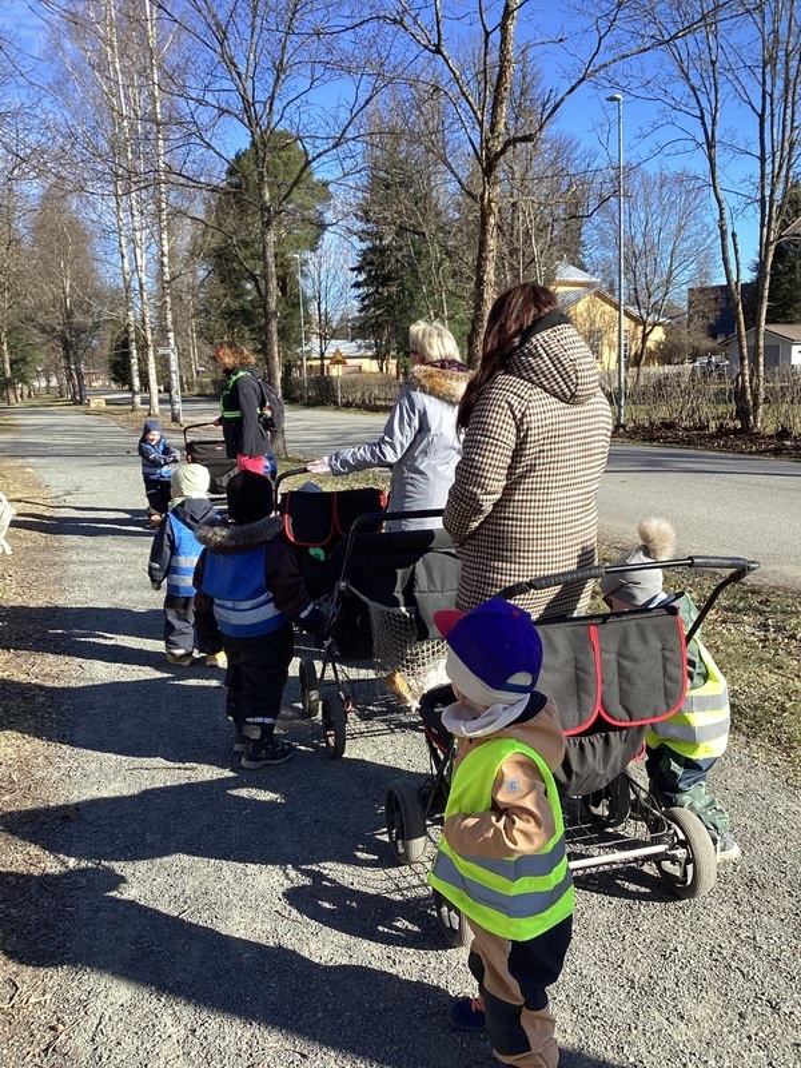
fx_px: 956
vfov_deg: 58.4
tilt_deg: -10.2
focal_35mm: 31
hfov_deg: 45.4
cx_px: 400
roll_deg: +2.3
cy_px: 534
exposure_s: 1/562
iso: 25
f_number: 2.4
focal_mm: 3.3
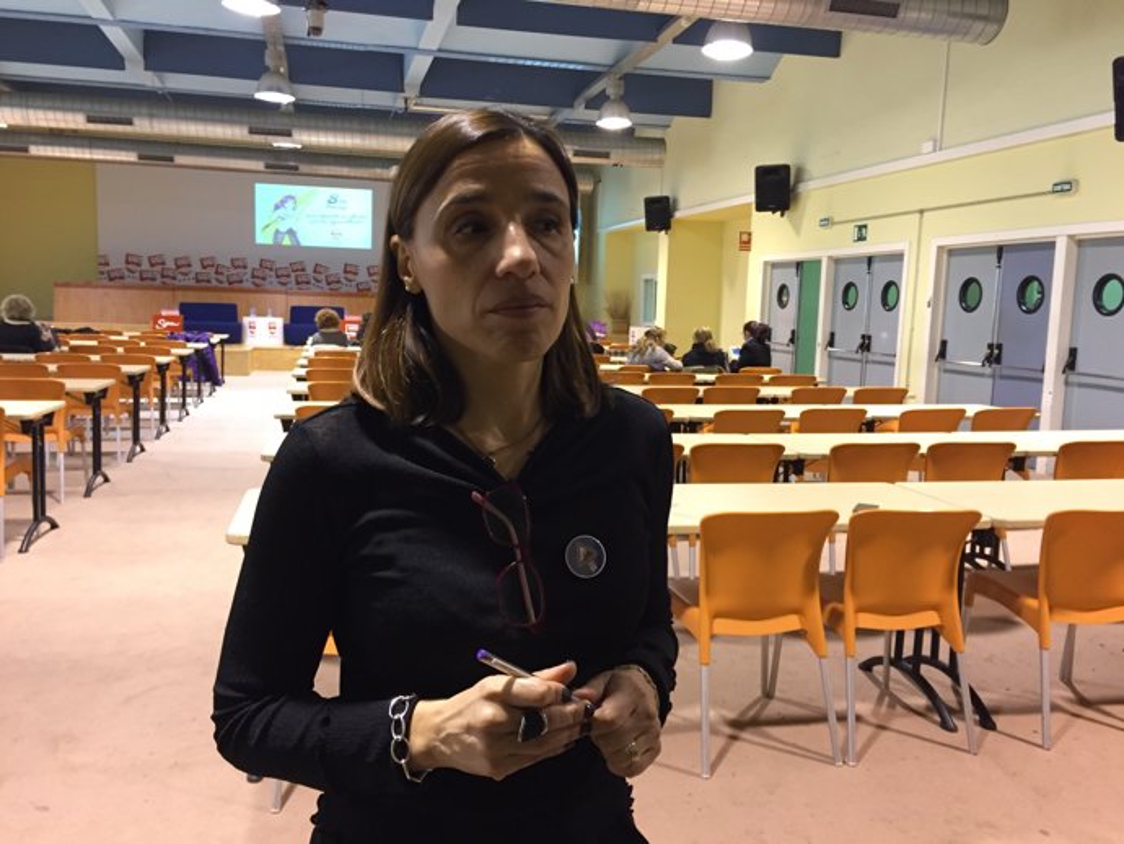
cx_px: 562
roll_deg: -2.6
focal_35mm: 29
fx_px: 942
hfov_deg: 61.6
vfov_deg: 48.3
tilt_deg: -7.2
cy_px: 422
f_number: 2.2
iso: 200
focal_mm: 4.15
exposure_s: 1/33
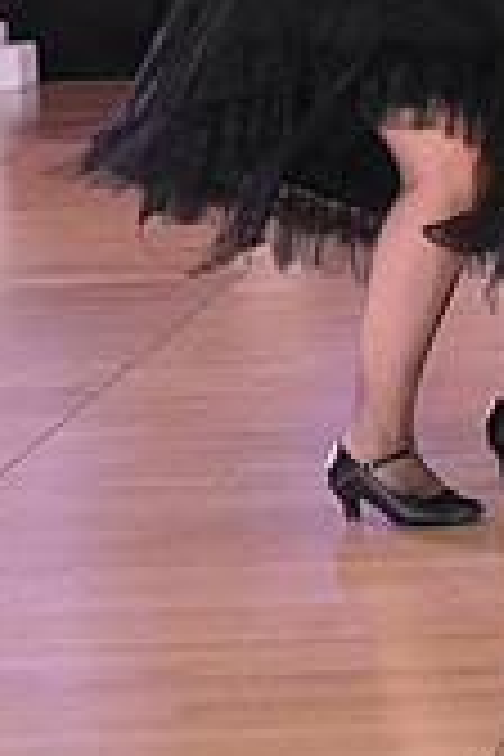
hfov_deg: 7.1
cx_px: 790
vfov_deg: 10.7
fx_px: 3990
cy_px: -108
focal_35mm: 190
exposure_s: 1/200
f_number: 5
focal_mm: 55
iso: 2000
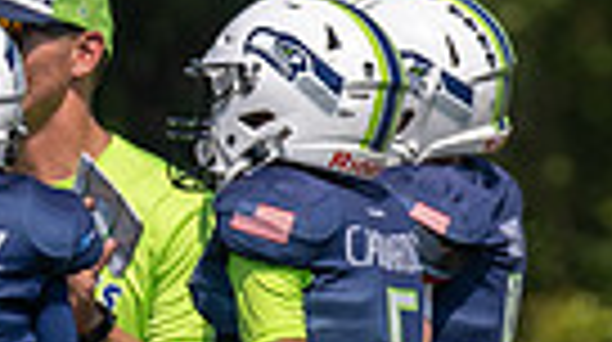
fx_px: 25308
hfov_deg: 1.4
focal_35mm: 1562
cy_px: 13
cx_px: -380
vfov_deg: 0.8
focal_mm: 200
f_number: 3.5
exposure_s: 1/1600
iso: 100
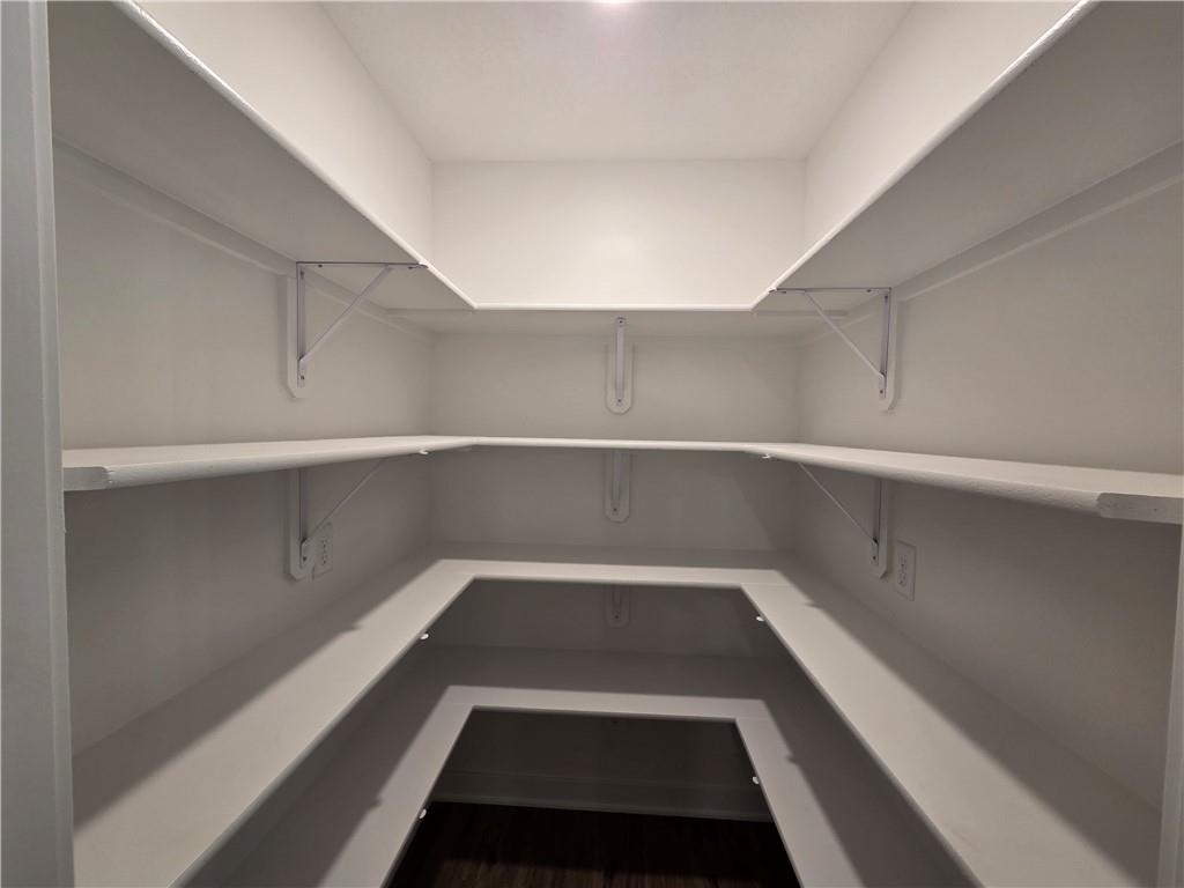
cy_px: 444
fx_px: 445
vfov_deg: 89.9
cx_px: 592
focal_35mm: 13
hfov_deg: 106.2
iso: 160
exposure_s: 1/60
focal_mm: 2.2
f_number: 2.2
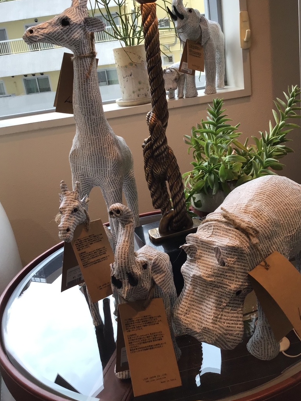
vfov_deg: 51.3
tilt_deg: -19.4
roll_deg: +8.0
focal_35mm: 36
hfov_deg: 39.6
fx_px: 417
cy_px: 180
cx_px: 165
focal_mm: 3.3
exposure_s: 1/120
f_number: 2.4
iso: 50
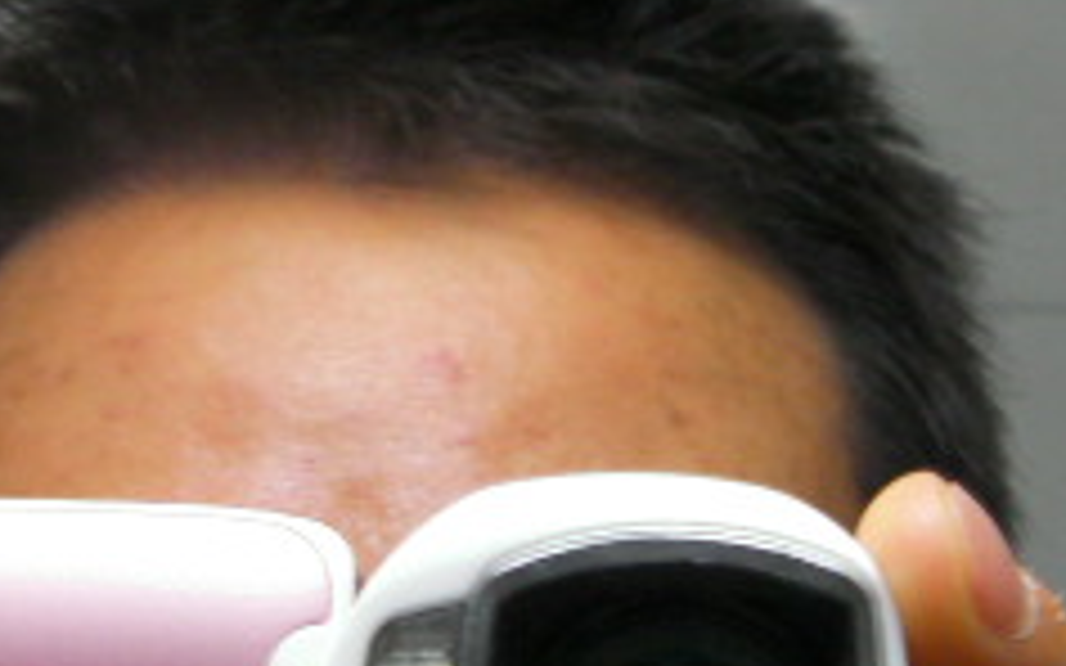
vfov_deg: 12.0
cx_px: 603
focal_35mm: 109
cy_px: 266
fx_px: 3166
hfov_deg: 19.1
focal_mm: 6.8
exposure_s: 1/30
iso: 117
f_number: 3.5
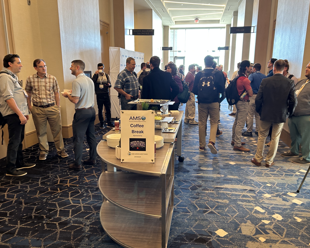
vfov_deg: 51.5
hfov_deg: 62.2
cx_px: 159
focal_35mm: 28
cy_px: 125
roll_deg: -1.2
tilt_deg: -16.7
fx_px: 257
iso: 125
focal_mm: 5.7
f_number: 1.5
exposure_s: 1/50
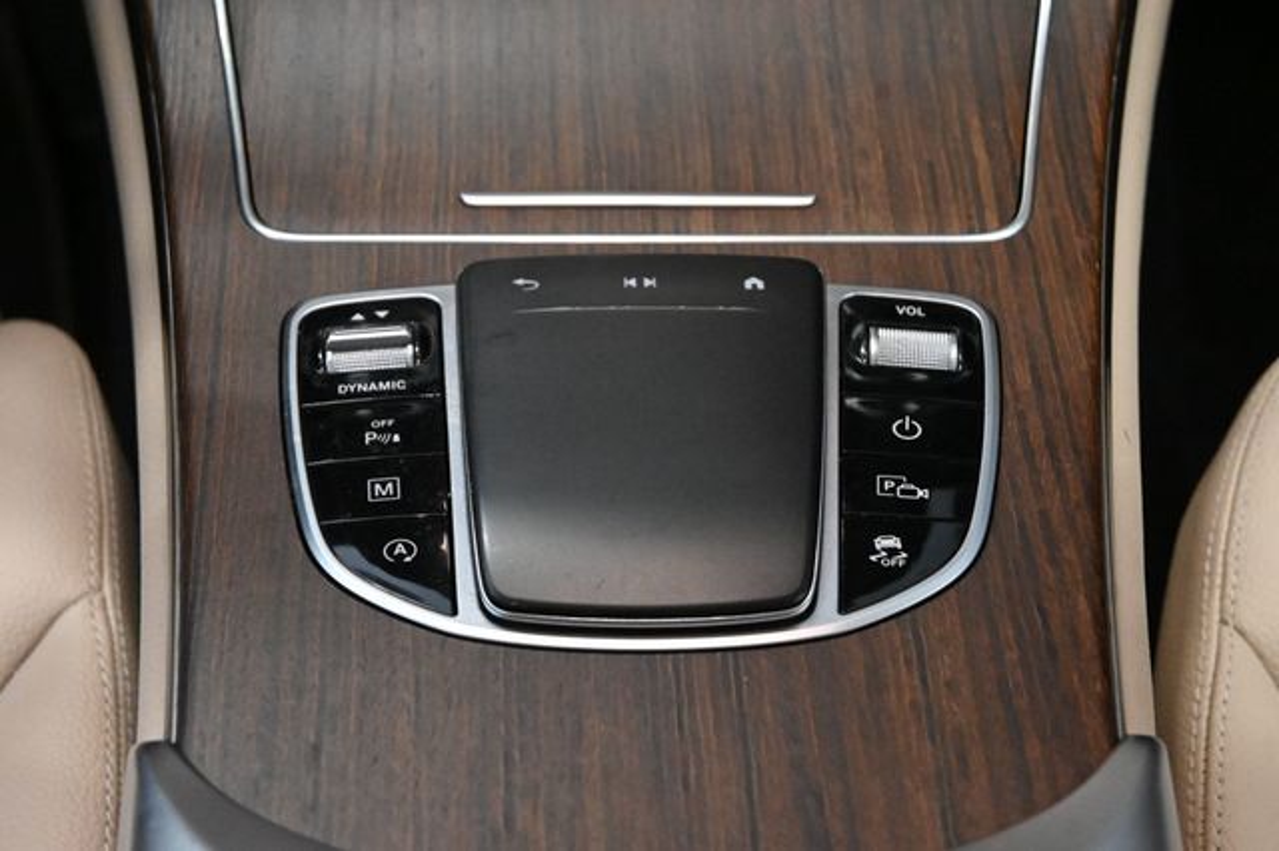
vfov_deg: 18.2
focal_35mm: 75
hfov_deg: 27.0
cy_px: 426
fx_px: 2663
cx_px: 640
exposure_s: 1/60
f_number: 6.3
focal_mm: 50
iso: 7200
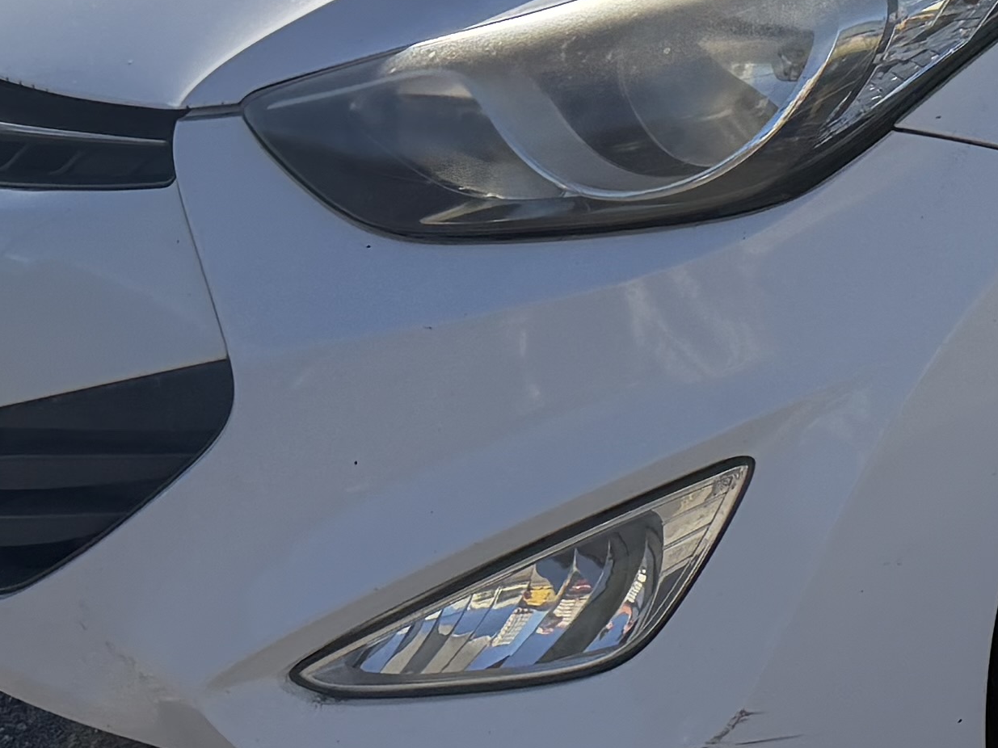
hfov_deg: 16.3
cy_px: -156
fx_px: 3200
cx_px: 1453
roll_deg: -0.7
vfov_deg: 13.0
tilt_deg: -12.4
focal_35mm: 111
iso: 100
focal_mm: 6.76
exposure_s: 1/6173
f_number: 1.78
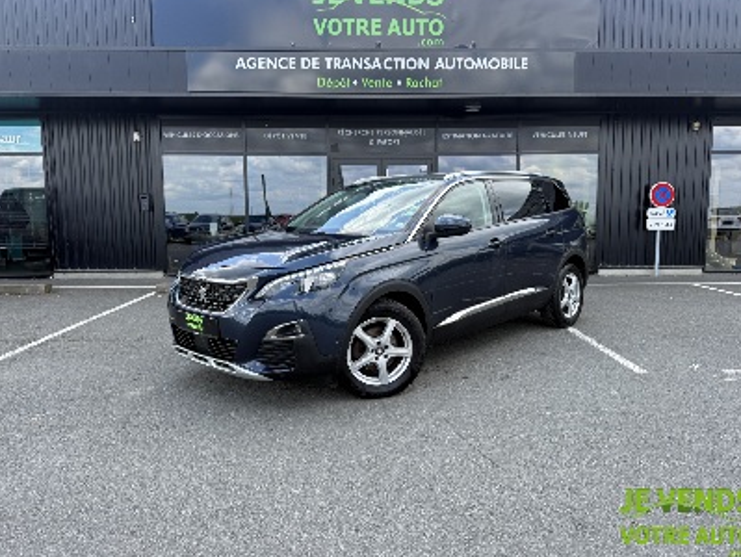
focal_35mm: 25
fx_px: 536
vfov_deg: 54.9
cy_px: 269
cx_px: 377
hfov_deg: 69.3
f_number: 1.78
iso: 80
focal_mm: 6.76
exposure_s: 1/992
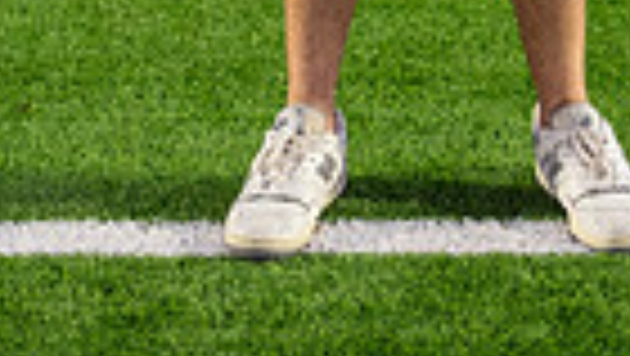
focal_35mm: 168
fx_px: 2809
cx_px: 326
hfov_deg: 12.8
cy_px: -532
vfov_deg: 6.8
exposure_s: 1/400
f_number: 1.8
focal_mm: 50
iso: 800
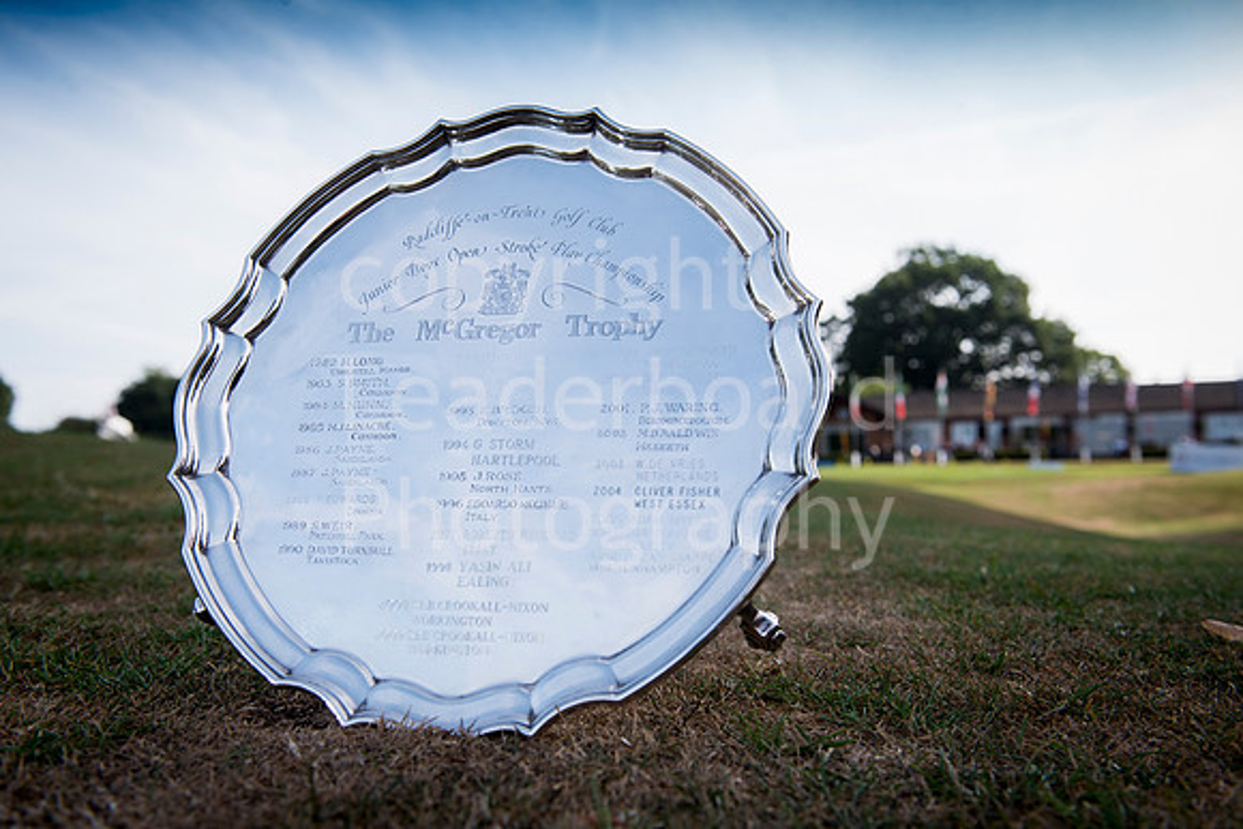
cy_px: 414
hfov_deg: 53.1
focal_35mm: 36
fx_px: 1243
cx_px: 622
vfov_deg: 36.9
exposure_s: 1/250
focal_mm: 36
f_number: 8
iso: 200
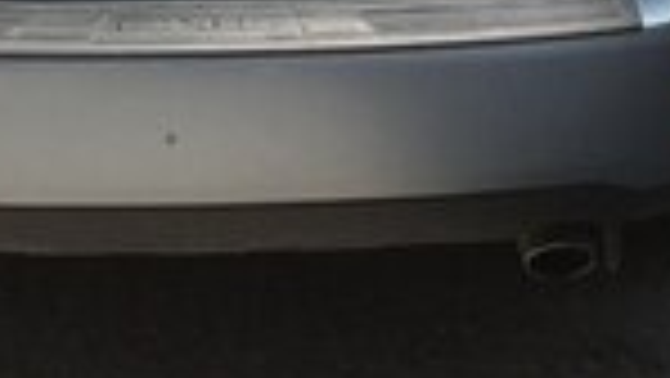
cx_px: 202
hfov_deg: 20.3
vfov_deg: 11.0
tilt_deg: -9.3
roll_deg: +3.3
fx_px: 1866
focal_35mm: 105
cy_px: -248
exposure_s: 1/1647
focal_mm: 4.15
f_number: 2.2
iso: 32
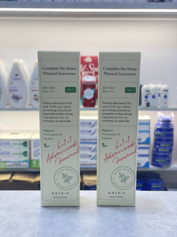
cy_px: 118
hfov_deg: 28.0
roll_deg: -0.2
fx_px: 355
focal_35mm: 52
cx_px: 88
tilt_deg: -6.5
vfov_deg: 36.8
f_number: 2
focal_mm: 6
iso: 80
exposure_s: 1/100
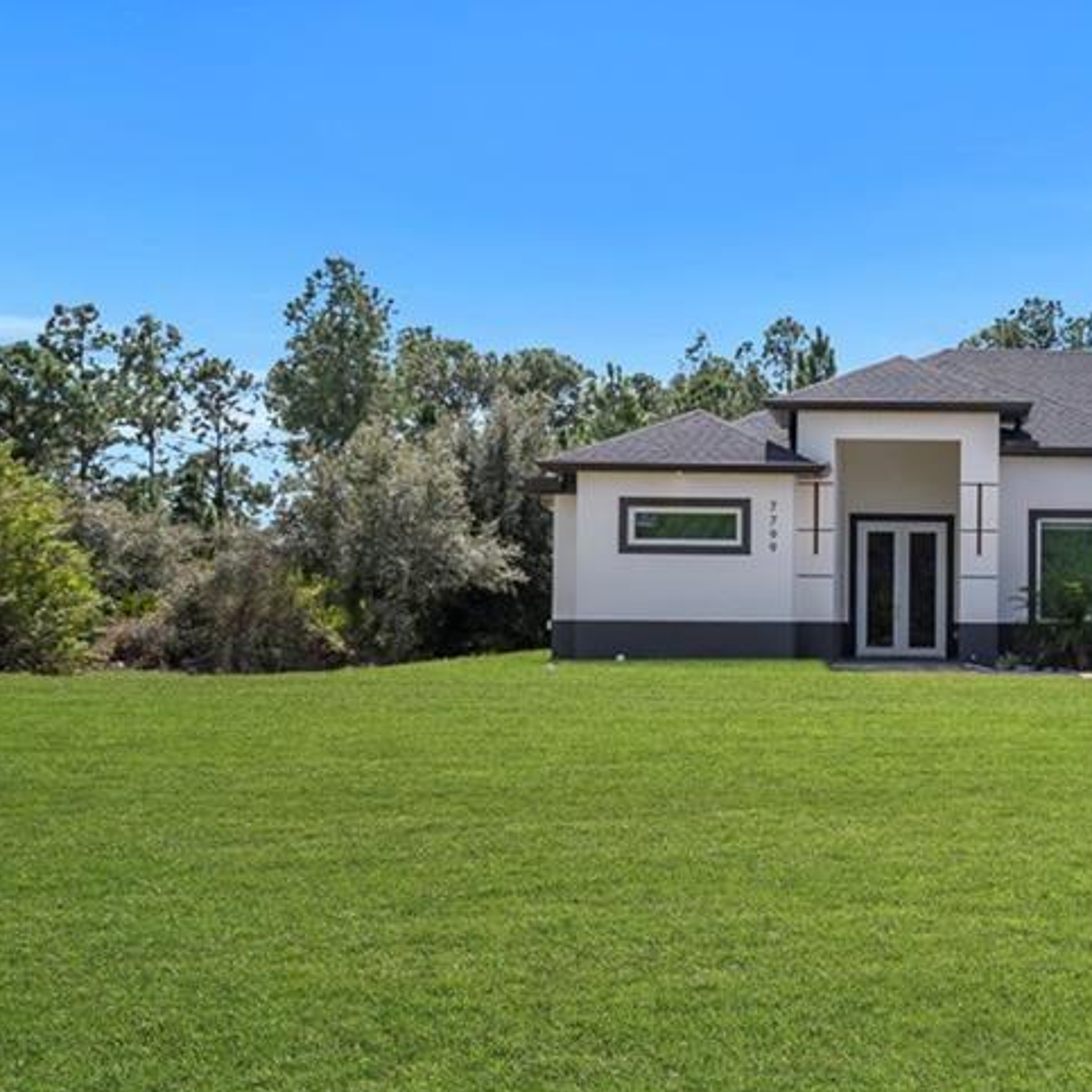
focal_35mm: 54
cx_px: 974
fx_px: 1927
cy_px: 619
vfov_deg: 31.6
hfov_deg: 30.3
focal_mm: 20
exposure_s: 1/400
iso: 100
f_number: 8
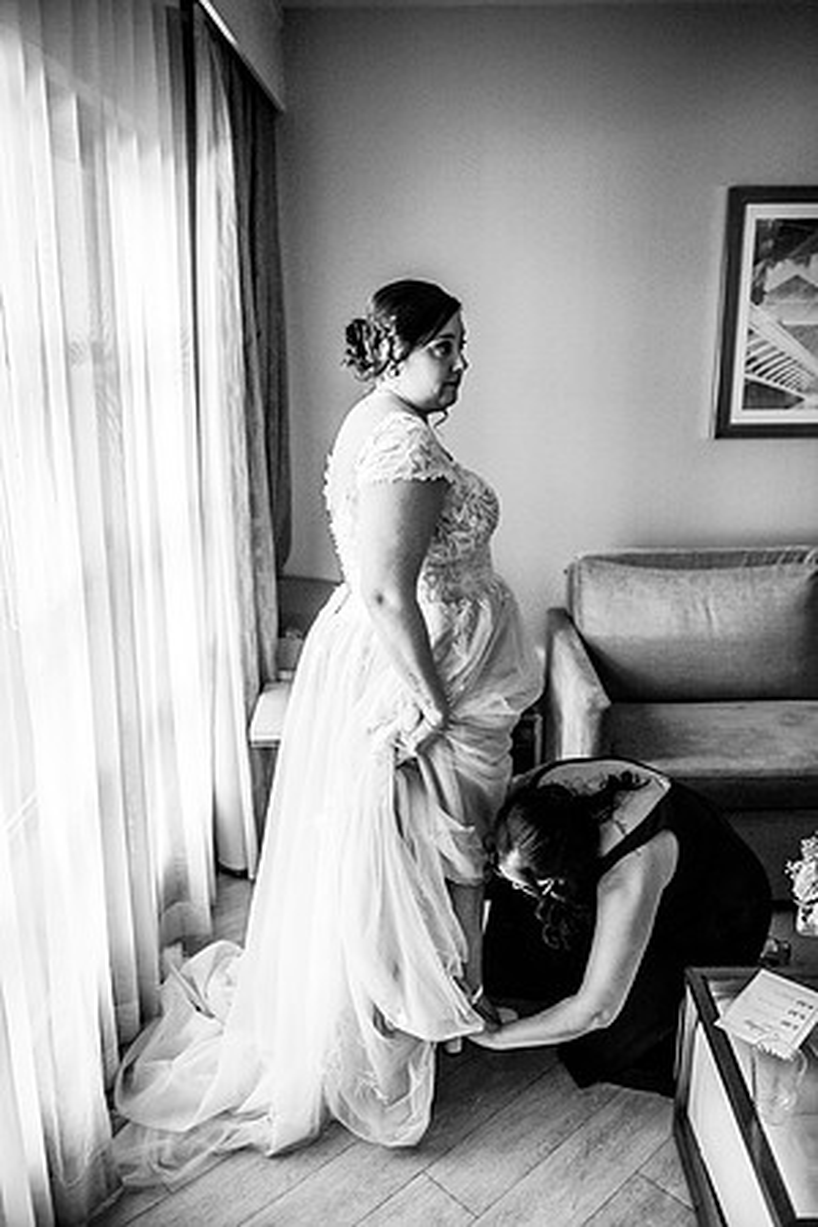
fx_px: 988
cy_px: 614
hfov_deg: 45.0
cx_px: 409
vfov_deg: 63.7
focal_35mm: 29
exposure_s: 1/400
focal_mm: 29
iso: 1600
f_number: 2.8
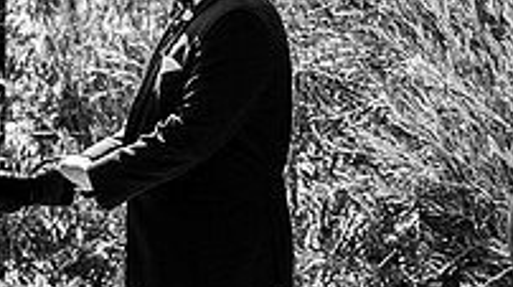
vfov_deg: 5.1
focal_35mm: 235
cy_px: 244
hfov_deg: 9.2
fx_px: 3192
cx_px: 152
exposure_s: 1/4000
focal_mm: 78
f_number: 4
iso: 500
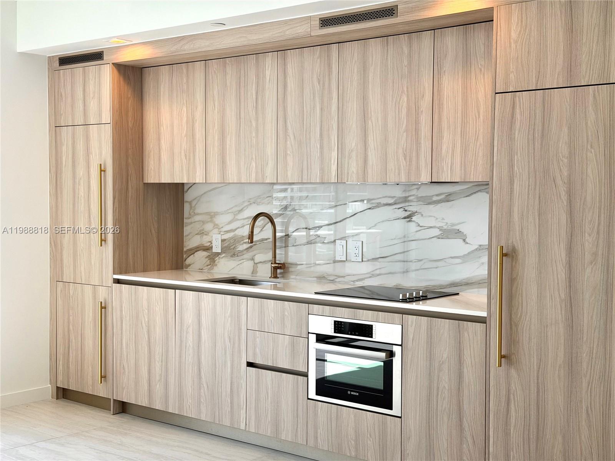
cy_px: 230
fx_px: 853
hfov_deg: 39.7
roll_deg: -0.1
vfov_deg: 30.3
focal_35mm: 48
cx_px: 308
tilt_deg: -2.9
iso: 80
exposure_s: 1/466
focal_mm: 6.76
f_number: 1.78
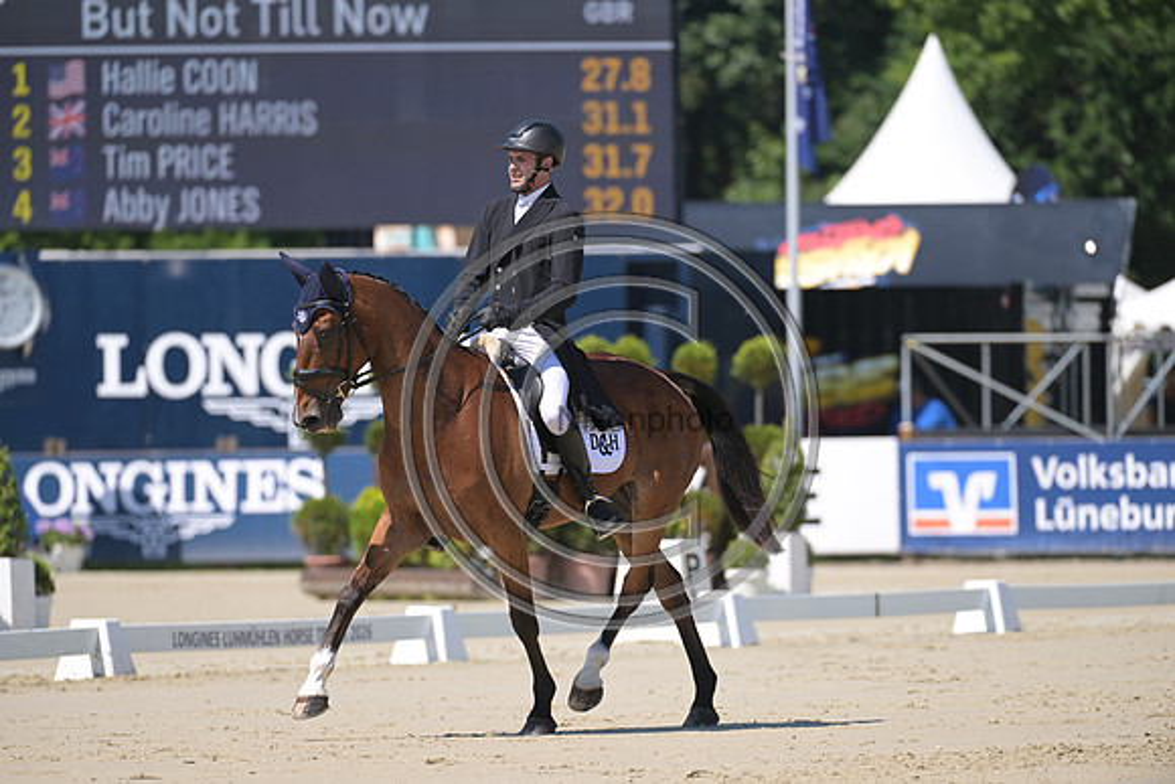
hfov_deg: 5.7
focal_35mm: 360
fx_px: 11752
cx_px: 588
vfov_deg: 3.8
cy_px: 392
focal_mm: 360
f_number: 5
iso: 280
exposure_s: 1/1250
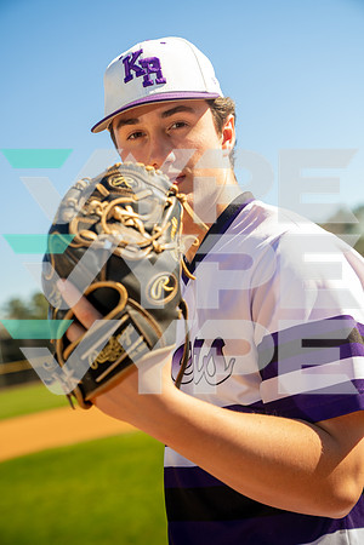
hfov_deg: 23.4
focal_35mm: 58
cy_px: 272
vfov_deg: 34.5
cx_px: 182
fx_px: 880
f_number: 3.5
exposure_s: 1/125
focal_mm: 58
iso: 100
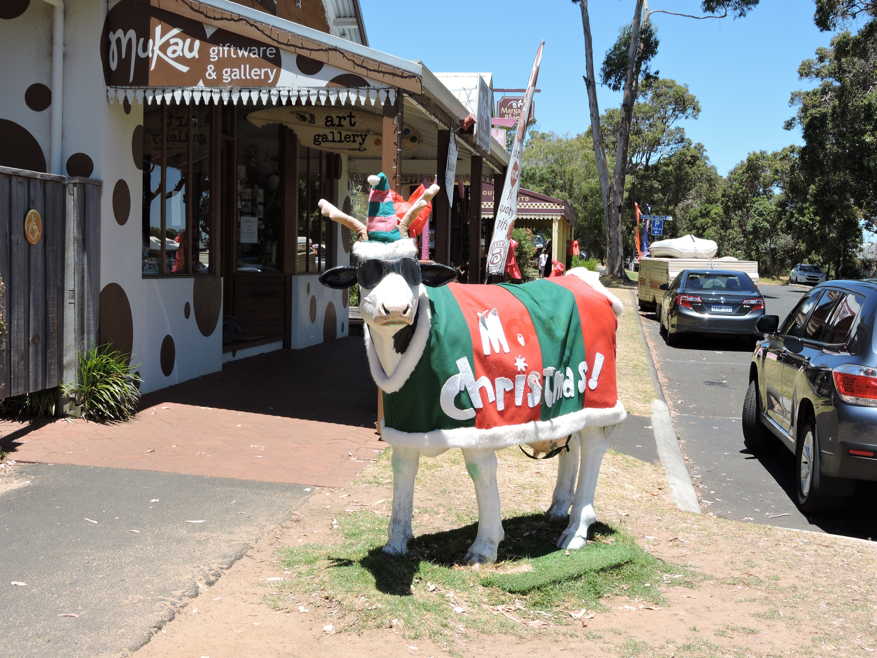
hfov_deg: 38.2
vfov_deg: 29.1
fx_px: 1267
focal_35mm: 50
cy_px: 329
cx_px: 438
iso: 100
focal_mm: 9
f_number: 4
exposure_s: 1/640
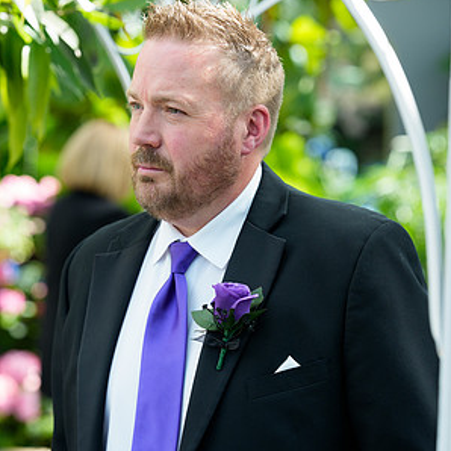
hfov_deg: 14.3
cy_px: 248
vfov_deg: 14.3
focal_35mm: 122
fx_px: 1798
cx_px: 226
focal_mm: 95
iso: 640
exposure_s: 1/500
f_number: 3.5
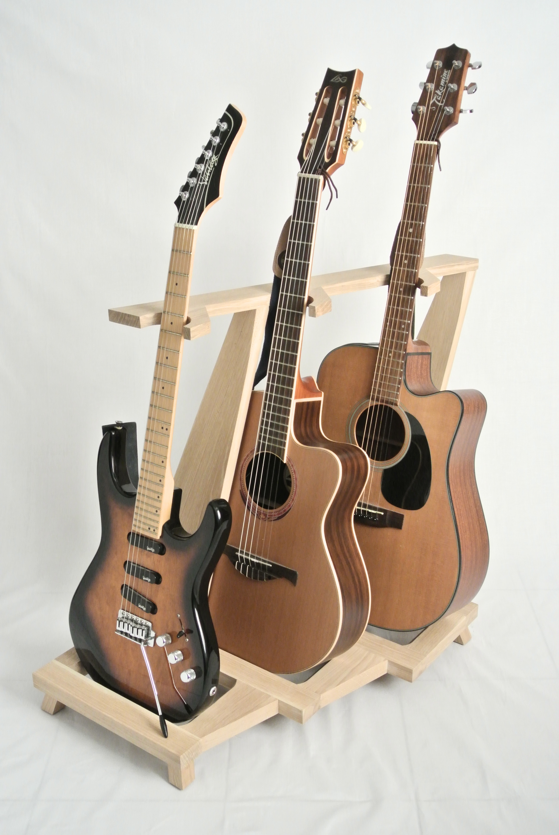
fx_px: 1022
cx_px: 280
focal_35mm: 44
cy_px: 418
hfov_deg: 30.6
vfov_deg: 44.5
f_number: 4.2
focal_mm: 16.3
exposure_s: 1/40
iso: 800
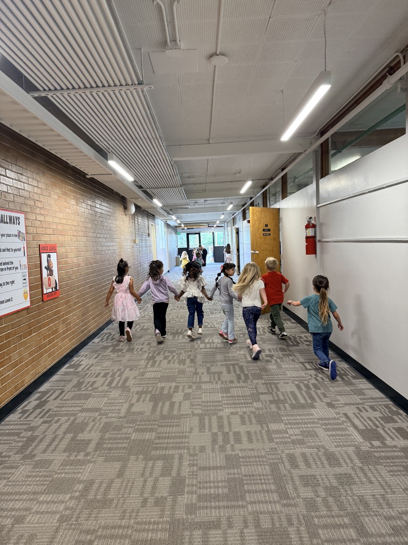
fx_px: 377
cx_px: 204
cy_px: 272
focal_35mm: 24
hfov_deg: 56.8
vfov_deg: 71.6
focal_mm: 6.76
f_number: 1.78
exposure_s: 1/138
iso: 200
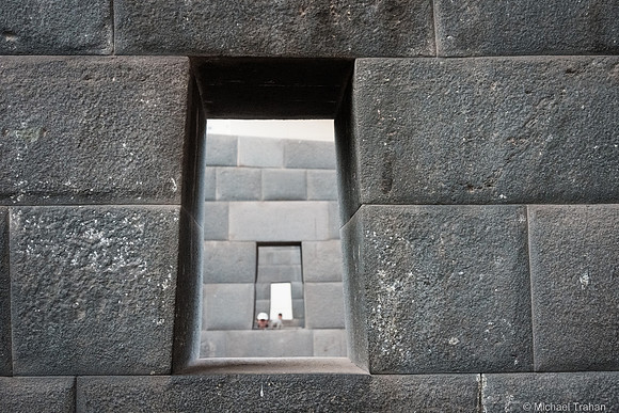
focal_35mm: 58
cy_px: 206
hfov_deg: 34.5
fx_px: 997
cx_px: 310
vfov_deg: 23.4
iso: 12800
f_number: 8
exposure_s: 1/125
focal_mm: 58
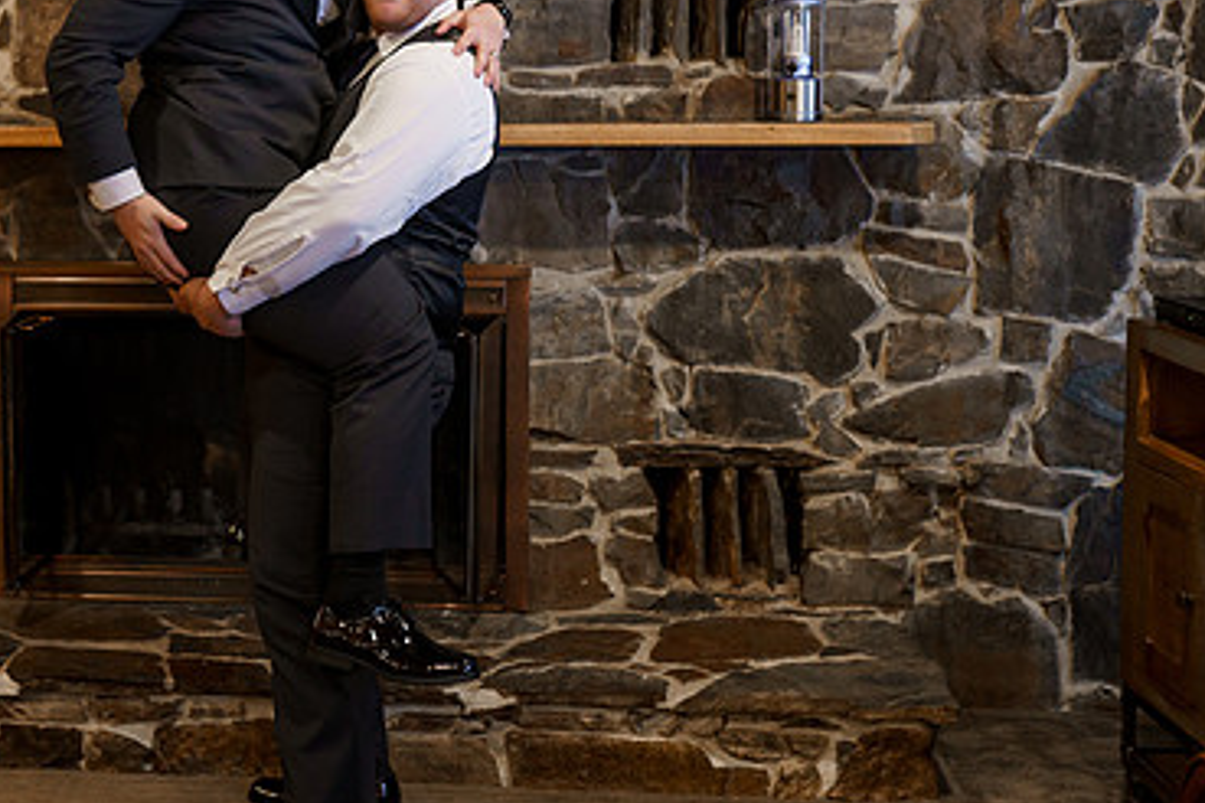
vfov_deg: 22.1
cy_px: 229
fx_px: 2042
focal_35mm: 61
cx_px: 229
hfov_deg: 32.0
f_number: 2.2
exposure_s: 1/160
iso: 1600
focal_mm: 35
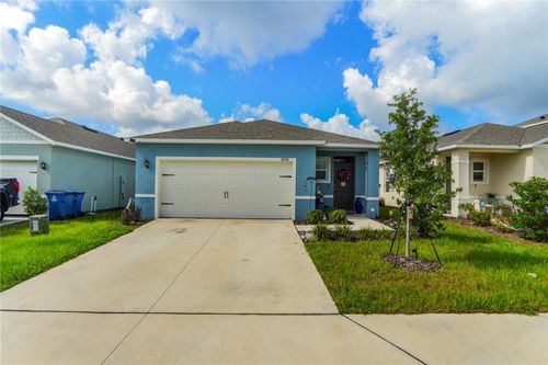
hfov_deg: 90.0
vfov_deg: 67.3
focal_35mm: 18
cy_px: 182
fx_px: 274
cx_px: 274
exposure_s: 1/400
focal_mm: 12
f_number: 7.1
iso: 100
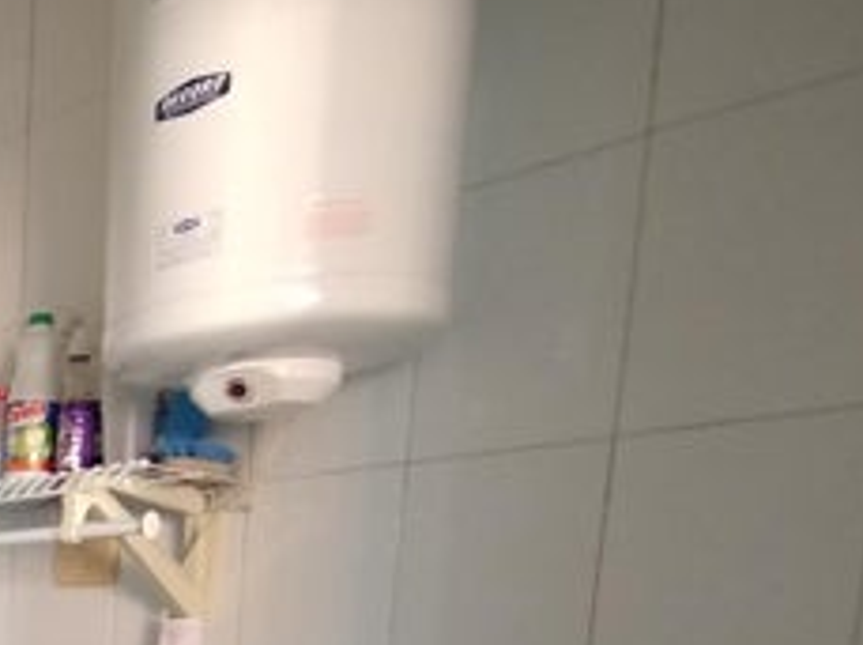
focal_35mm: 42
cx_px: -301
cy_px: 785
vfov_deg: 29.3
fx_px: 1045
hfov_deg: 32.0
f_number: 2.2
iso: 400
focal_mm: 1.65
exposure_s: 1/30
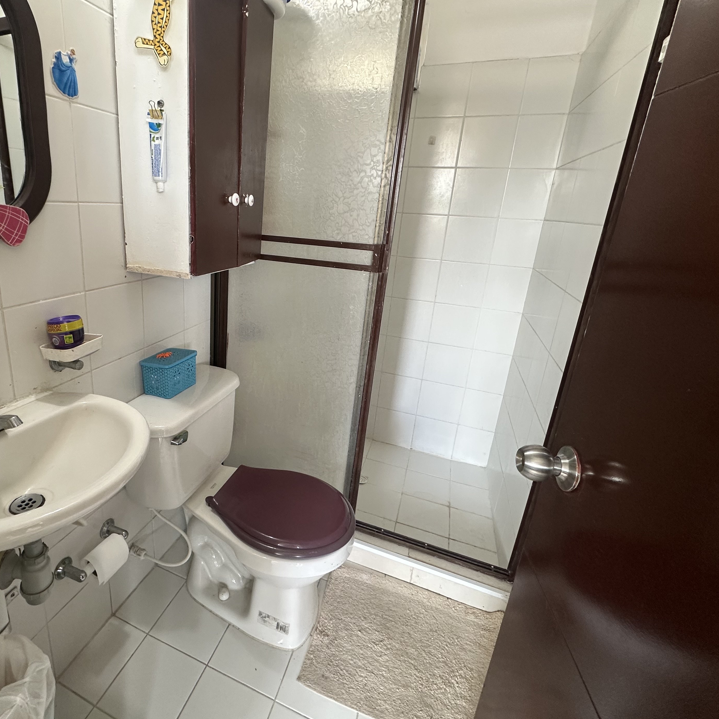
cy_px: 328
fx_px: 423
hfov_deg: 79.2
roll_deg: -2.4
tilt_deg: -15.9
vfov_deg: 80.5
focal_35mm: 18
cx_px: 268
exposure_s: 1/60
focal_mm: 2.22
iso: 160
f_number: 2.2
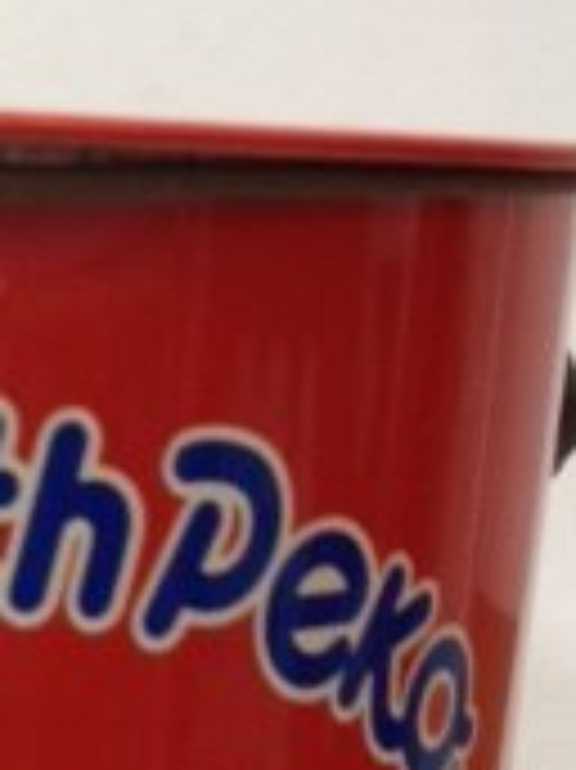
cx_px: -288
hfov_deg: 10.9
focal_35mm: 131
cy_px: 1054
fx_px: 2910
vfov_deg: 14.3
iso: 100
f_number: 2.4
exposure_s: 1/20
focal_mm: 4.3
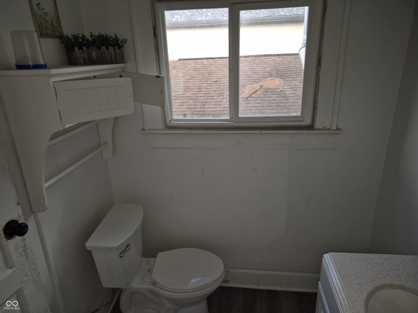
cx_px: 209
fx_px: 278
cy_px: 156
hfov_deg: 73.9
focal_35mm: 23
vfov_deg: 58.9
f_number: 1.8
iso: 25
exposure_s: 1/60
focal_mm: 5.4
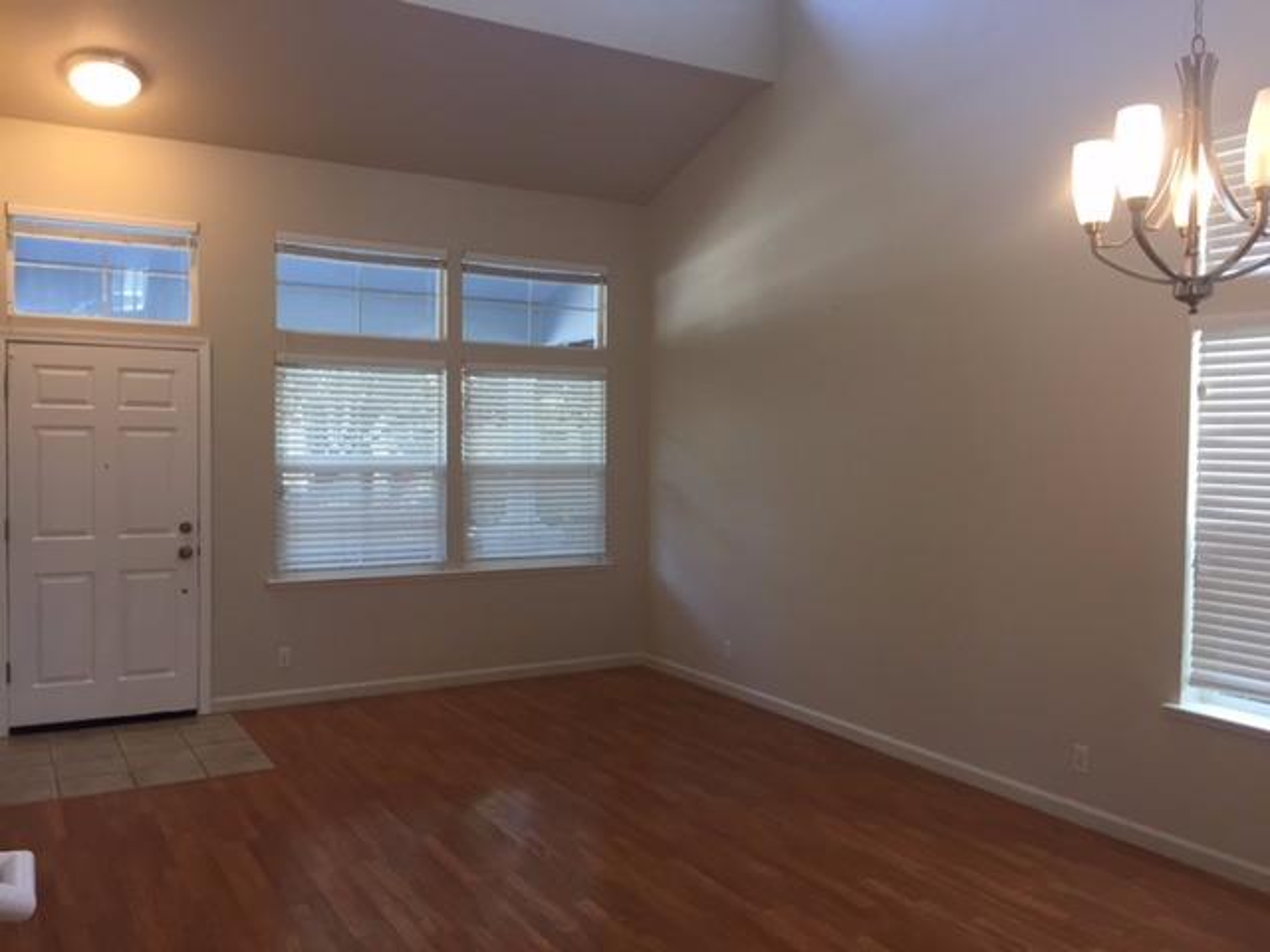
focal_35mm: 29
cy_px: 476
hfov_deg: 61.7
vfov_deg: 48.2
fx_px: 1064
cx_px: 635
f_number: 2.2
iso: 40
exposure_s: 1/30
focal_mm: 4.15
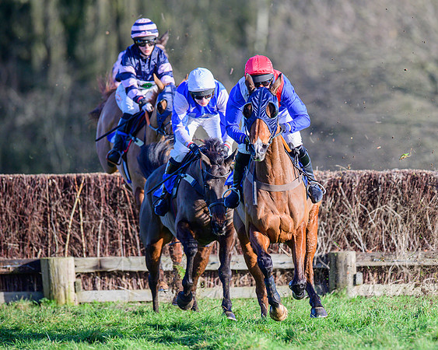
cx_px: 307
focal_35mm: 541
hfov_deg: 3.6
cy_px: 176
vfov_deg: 2.9
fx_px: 7012
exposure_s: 1/2000
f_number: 5
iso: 400
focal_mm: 400
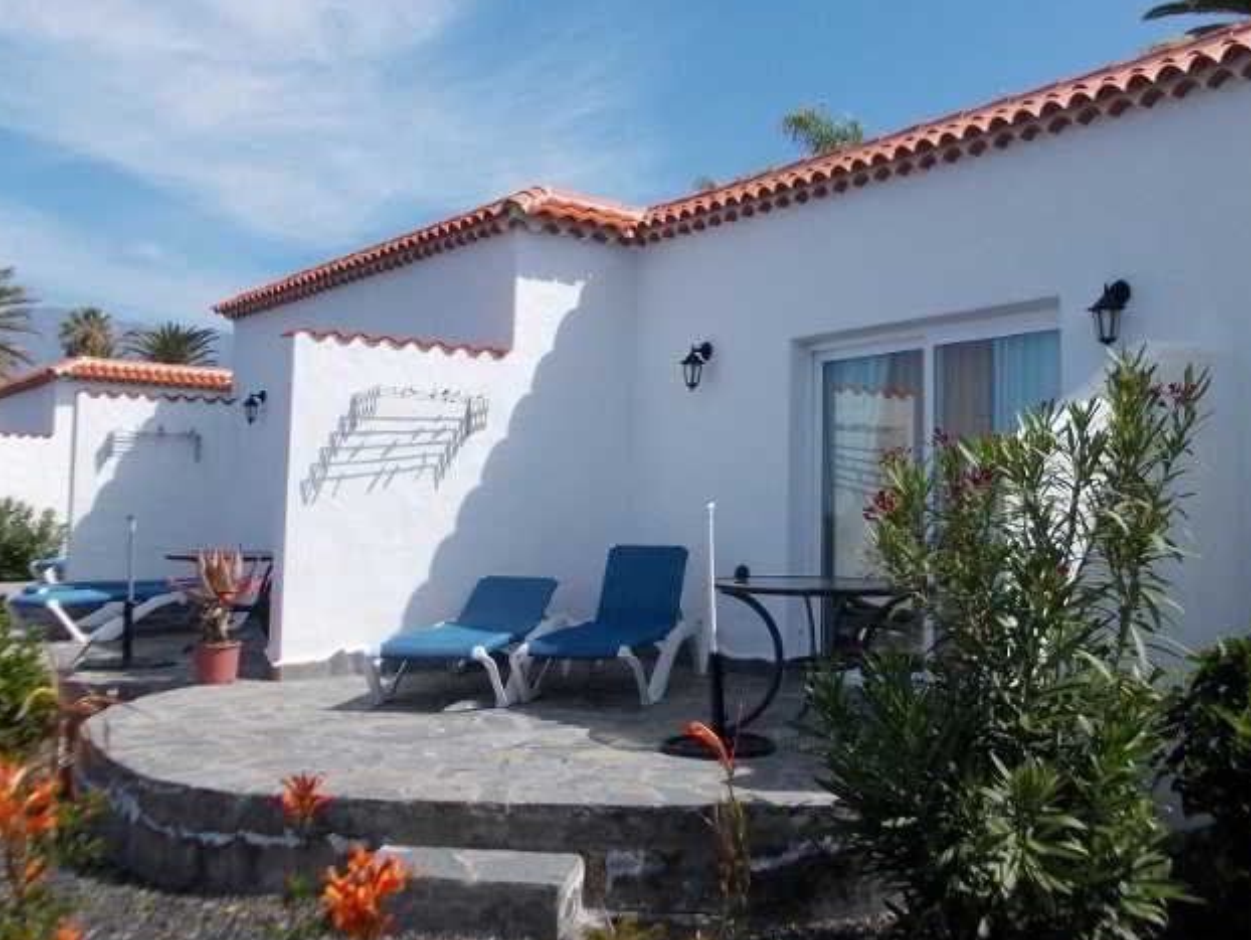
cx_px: 702
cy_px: 407
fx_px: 1302
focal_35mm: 36
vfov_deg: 39.6
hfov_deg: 51.2
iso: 80
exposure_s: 1/400
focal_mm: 4
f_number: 5.4
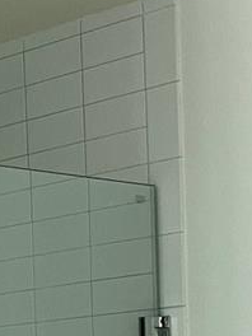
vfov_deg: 15.7
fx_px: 1145
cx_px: -125
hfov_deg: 12.0
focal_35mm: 118
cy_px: 459
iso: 160
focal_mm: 4.2
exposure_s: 1/60
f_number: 1.6
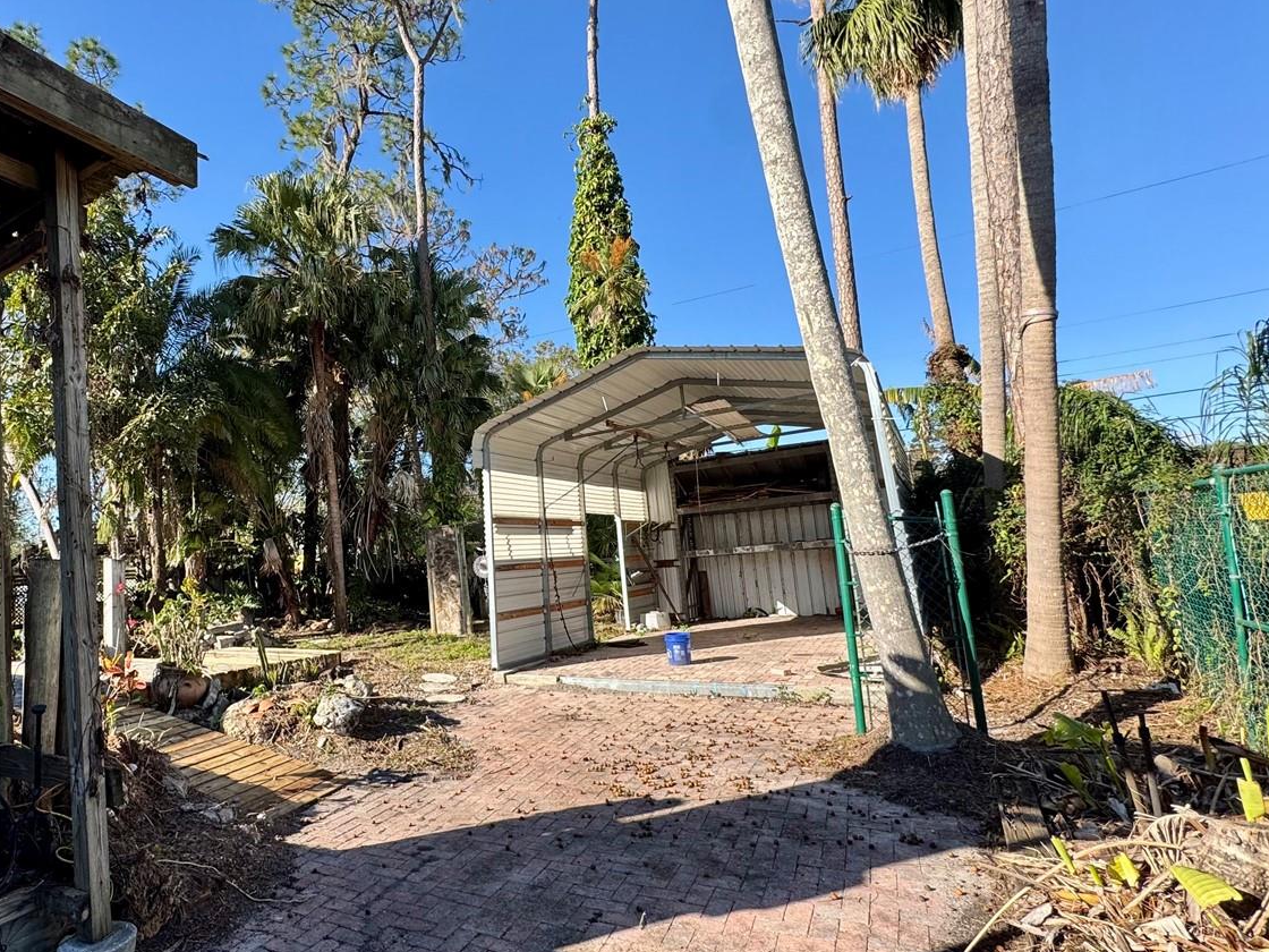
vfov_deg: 65.9
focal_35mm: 20
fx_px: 733
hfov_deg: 78.7
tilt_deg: +5.1
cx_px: 409
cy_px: 496
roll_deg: +4.4
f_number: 2.2
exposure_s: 1/756
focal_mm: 2.22
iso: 50
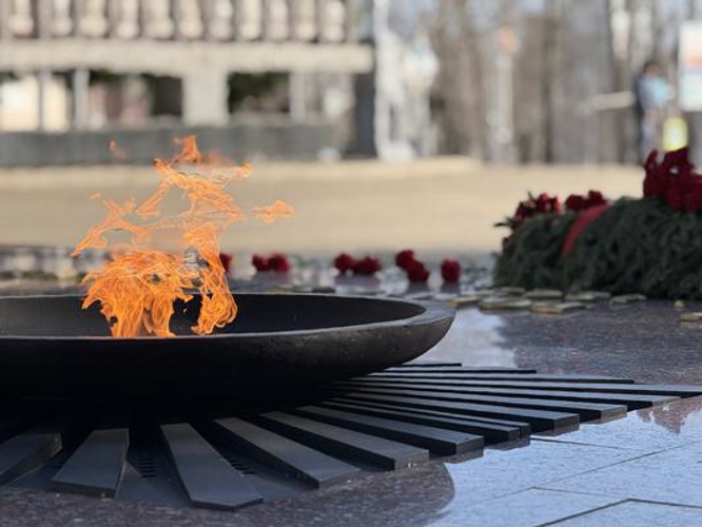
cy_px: 264
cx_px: 351
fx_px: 2434
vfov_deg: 12.4
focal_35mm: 120
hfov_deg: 16.4
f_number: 2.8
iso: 50
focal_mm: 15.66
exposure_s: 1/776
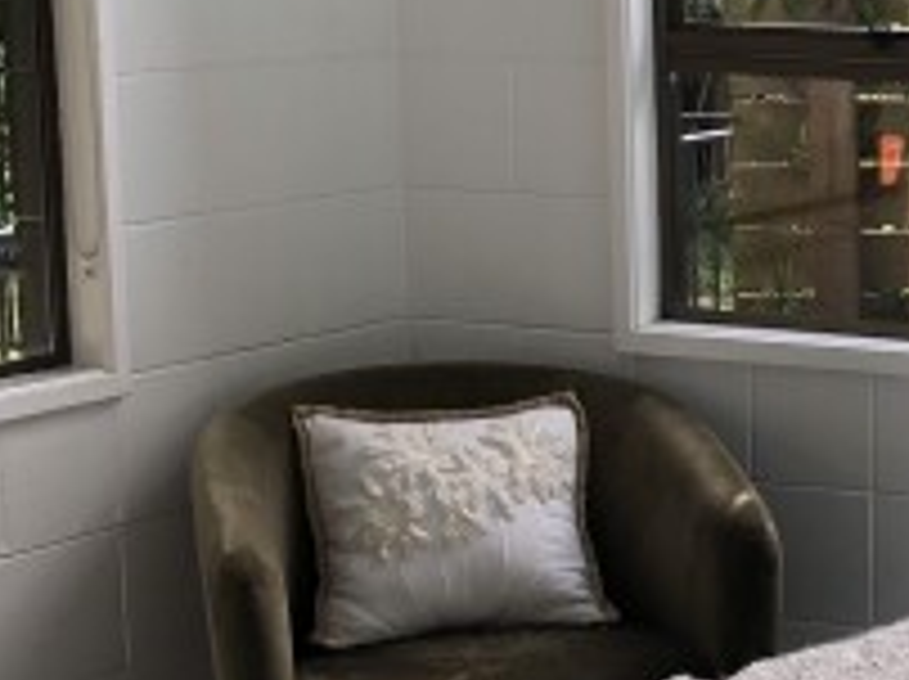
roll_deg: -0.6
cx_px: 1148
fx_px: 2911
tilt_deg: -9.7
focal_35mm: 111
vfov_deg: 13.3
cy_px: 342
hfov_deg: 16.8
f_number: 1.8
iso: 20
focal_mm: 3.99
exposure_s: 1/222
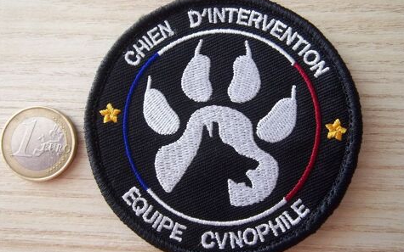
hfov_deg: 62.9
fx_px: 330
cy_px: 126
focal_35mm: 30
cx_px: 202
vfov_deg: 41.8
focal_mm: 5.05
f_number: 3.5
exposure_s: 1/25
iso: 160
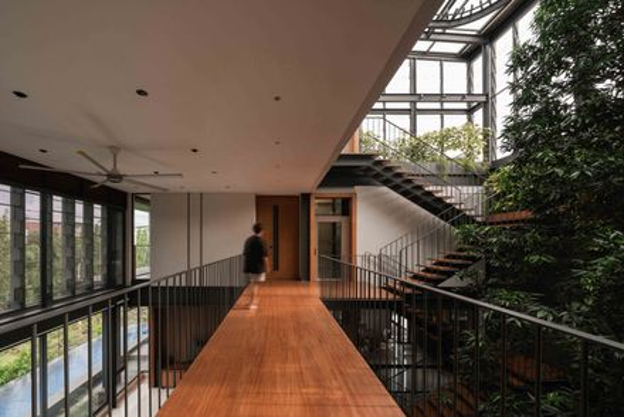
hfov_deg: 112.6
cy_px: 208
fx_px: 208
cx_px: 312
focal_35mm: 12
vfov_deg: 90.1
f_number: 11
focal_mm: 12
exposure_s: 1/8
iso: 100
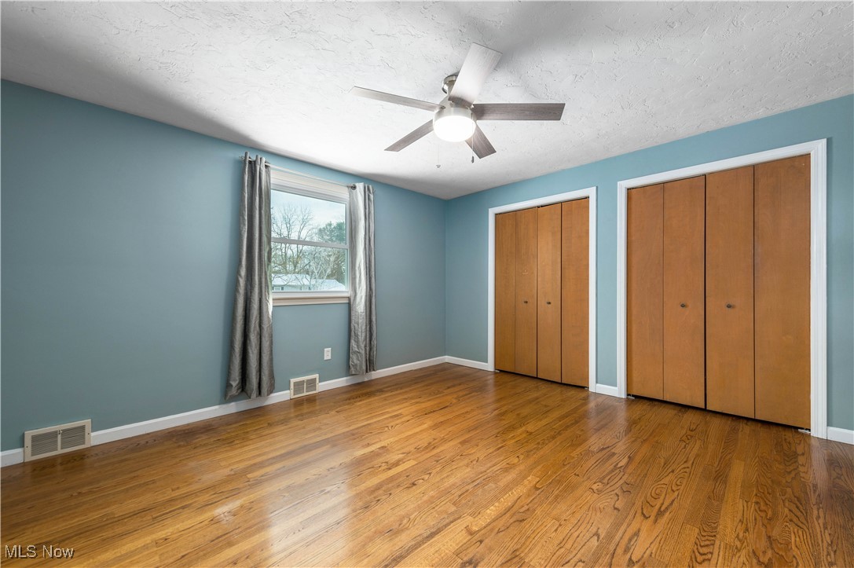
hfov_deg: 104.3
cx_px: 427
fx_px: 332
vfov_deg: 81.1
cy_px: 284
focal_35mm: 14
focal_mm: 14
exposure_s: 1/60
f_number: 8
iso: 100
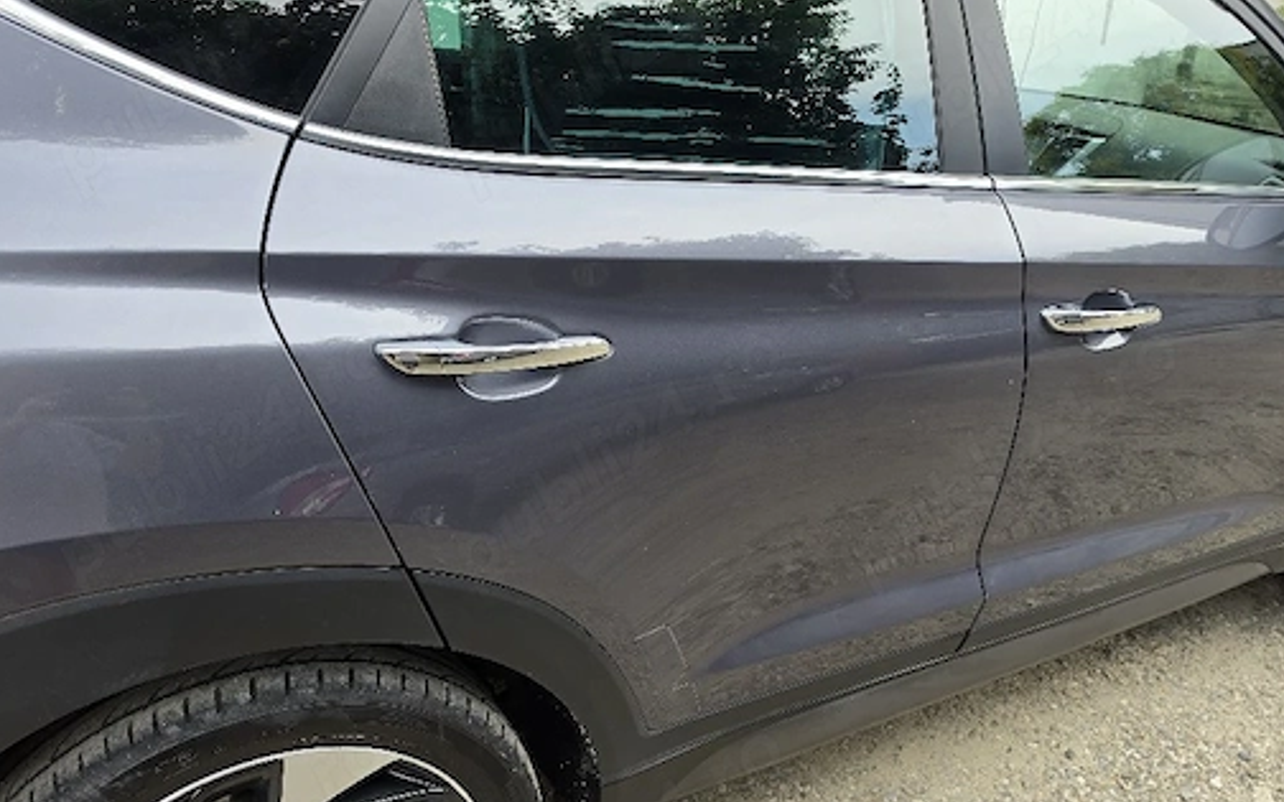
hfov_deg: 64.4
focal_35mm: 29
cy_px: 468
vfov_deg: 43.0
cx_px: 718
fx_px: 1015
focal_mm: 6.5
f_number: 1.4
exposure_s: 1/182
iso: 25
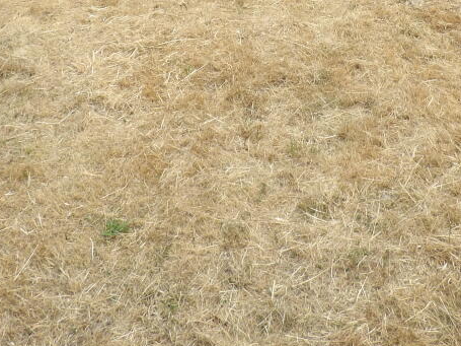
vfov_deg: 25.0
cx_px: 301
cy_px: -41
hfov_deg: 35.3
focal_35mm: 54
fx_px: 719
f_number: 7.4
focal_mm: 4.3
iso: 105
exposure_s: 1/60
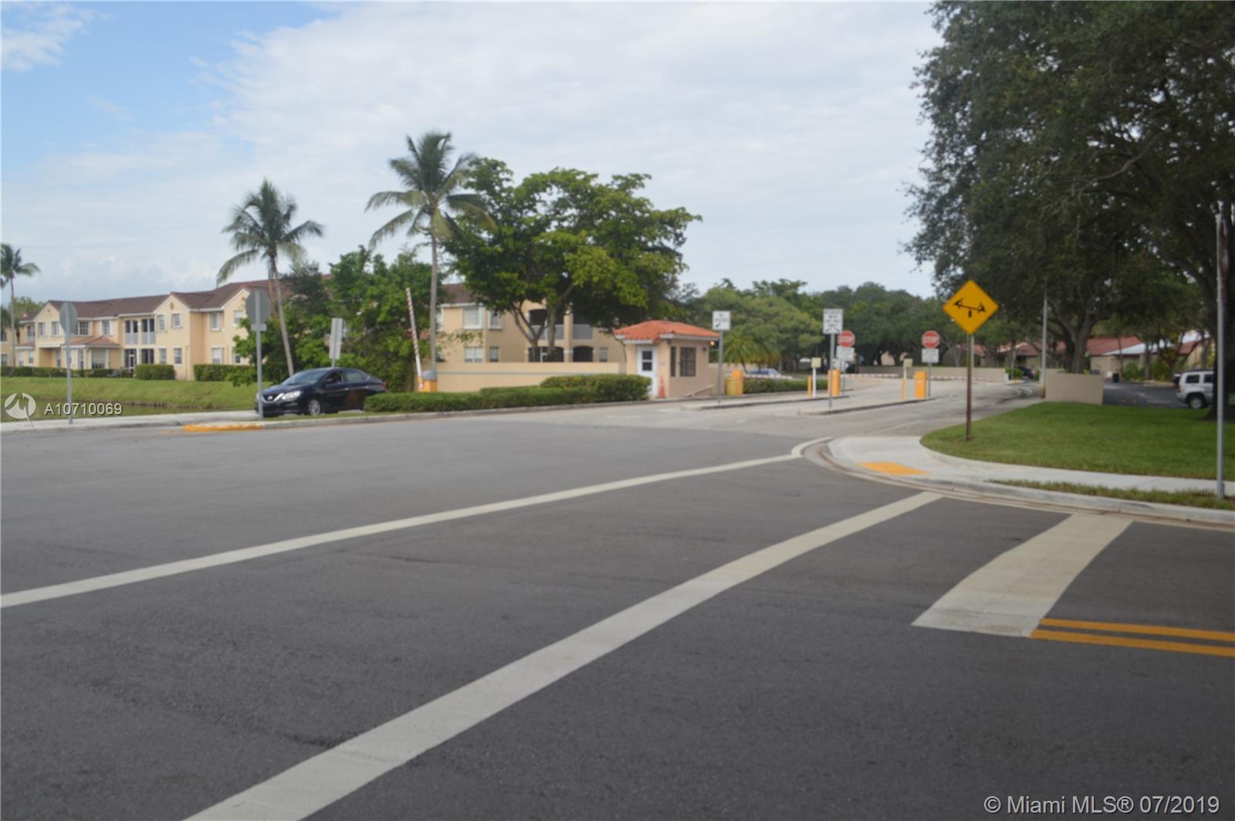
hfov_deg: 62.0
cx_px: 618
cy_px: 410
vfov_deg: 43.5
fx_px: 1028
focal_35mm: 30
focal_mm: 20
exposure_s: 1/200
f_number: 7.1
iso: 100
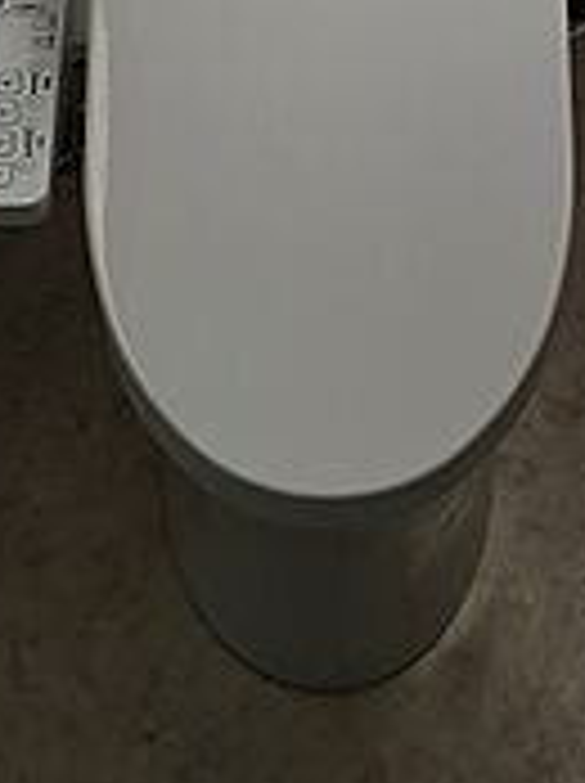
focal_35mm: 80
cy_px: -153
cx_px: 308
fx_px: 1807
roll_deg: +1.2
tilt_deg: -40.1
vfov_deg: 22.5
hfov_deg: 18.4
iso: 25
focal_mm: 4.15
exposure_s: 1/261
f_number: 2.2
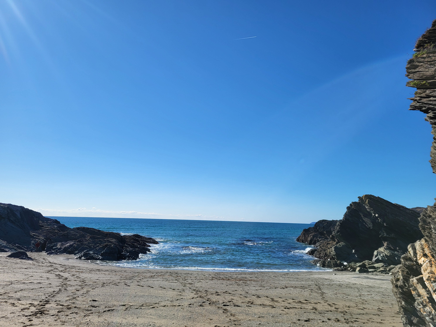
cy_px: 164
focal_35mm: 26
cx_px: 218
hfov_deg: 67.3
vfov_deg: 53.1
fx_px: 327
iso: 40
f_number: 1.8
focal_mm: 5.4
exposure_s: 1/4337
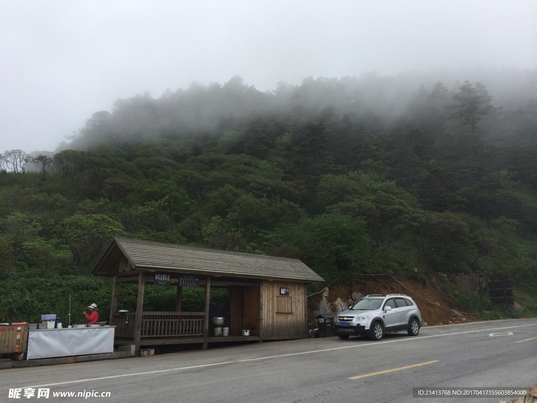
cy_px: 202
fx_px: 465
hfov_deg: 60.0
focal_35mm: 30
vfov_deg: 46.8
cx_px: 268
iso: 40
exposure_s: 1/1866
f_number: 2.2
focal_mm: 4.12
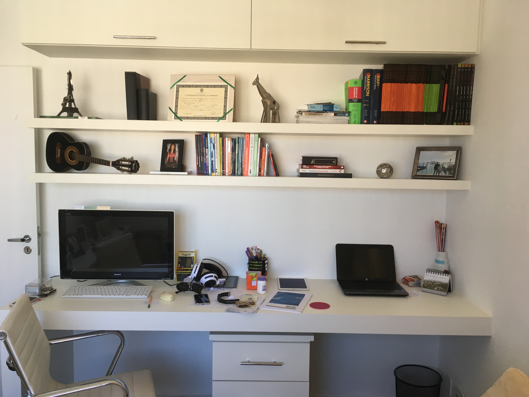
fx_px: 443
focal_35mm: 29
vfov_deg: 48.2
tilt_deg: -5.0
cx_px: 264
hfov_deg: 61.7
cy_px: 198
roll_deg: -0.8
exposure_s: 1/40
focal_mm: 4.15
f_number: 2.2
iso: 32
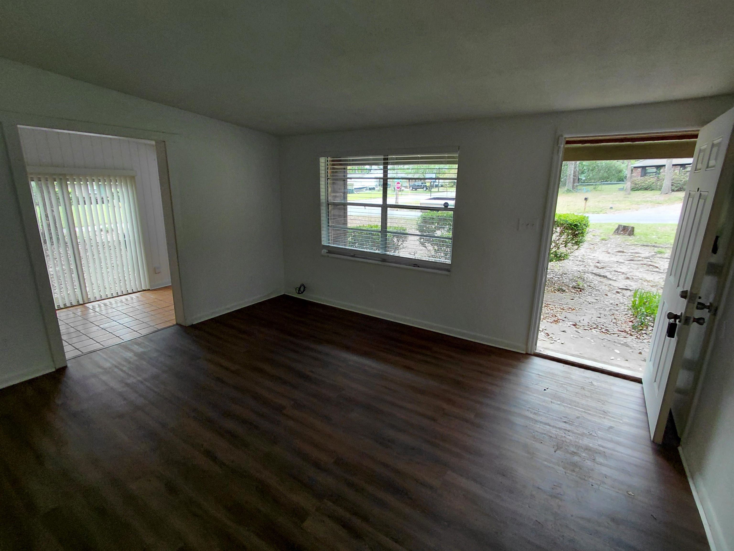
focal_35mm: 16
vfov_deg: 78.1
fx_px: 339
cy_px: 276
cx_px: 367
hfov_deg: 94.5
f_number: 2.2
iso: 80
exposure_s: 1/60
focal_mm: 1.64
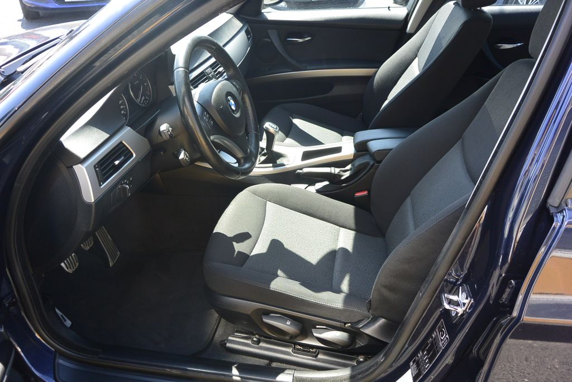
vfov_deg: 47.9
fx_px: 429
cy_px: 191
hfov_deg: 67.4
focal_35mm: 27
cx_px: 286
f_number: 3.5
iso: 160
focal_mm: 10
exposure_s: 1/160
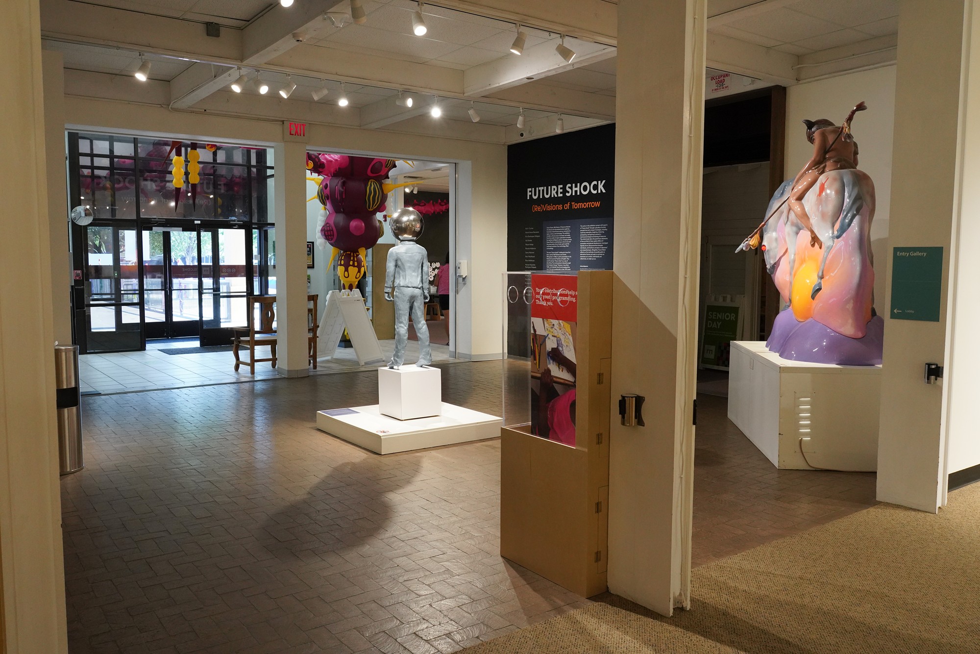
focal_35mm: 29
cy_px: 327
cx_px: 490
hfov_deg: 63.7
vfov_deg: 45.0
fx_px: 790
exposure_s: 1/100
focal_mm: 29
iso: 3200
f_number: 10
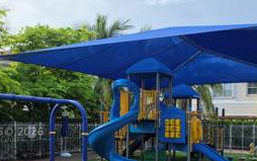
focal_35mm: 46
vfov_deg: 27.4
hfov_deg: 43.4
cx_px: 137
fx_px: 322
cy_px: 132
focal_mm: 6.5
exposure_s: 1/3009
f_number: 1.4
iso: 64
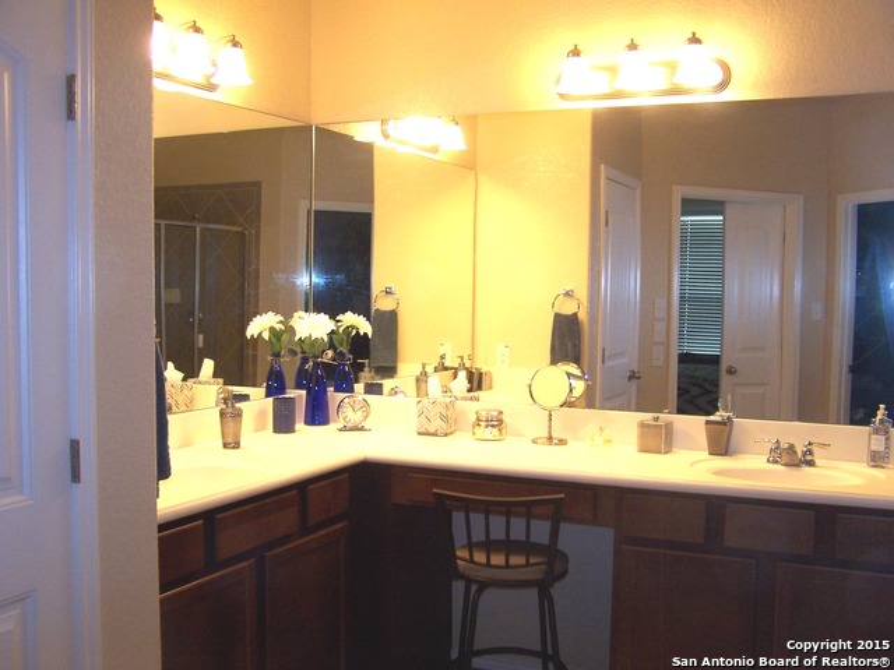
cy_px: 335
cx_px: 447
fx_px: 981
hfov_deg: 49.0
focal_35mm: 38
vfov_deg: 37.7
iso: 140
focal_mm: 6.3
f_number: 2.8
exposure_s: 1/60
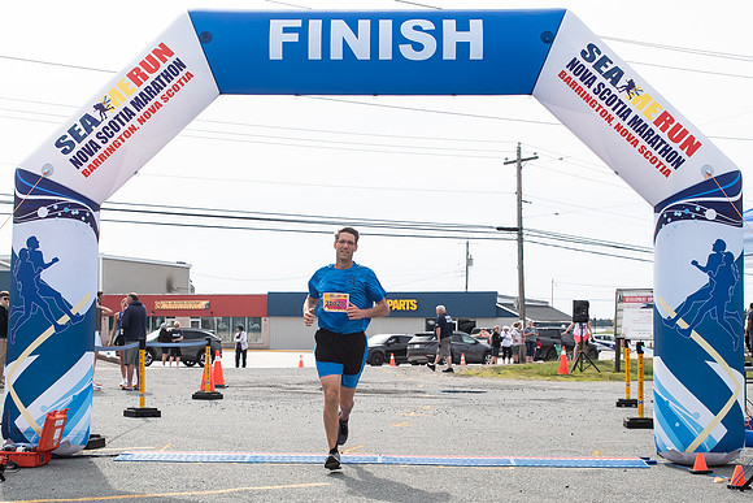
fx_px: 1271
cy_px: 310
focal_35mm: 61
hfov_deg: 33.0
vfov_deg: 22.3
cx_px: 332
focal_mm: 32
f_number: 4
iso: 800
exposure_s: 1/3200
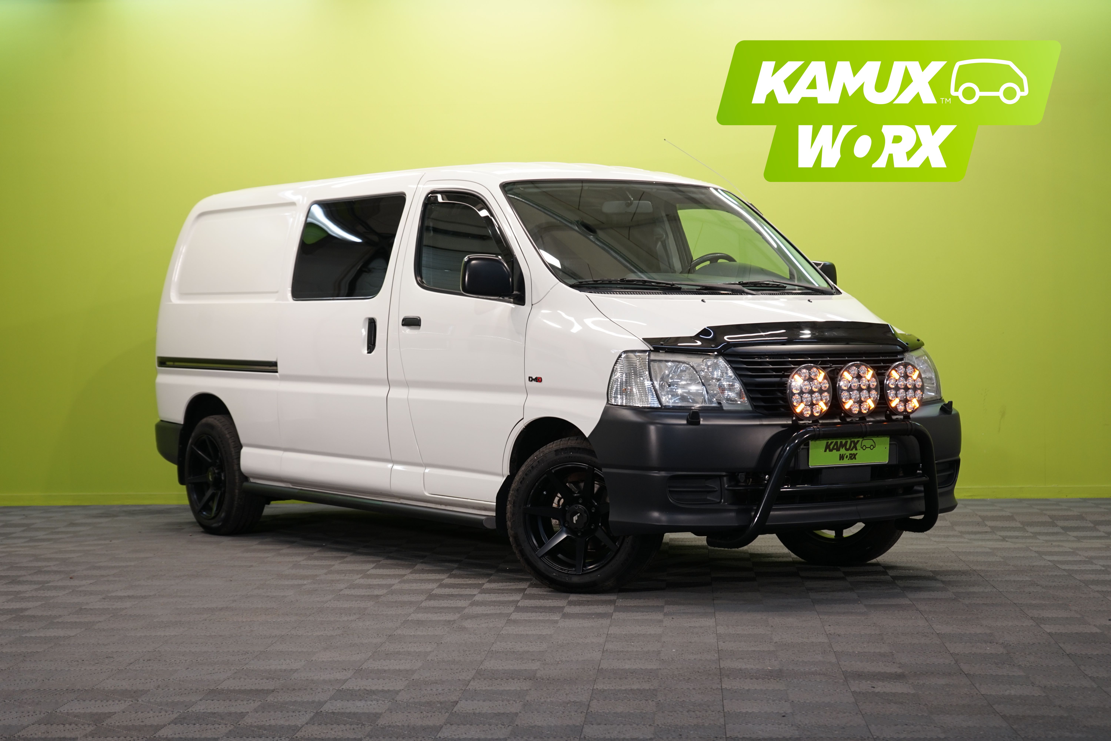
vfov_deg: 20.3
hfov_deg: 30.1
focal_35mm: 67
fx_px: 2068
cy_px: 370
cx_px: 556
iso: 320
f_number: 5.6
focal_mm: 67
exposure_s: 1/30
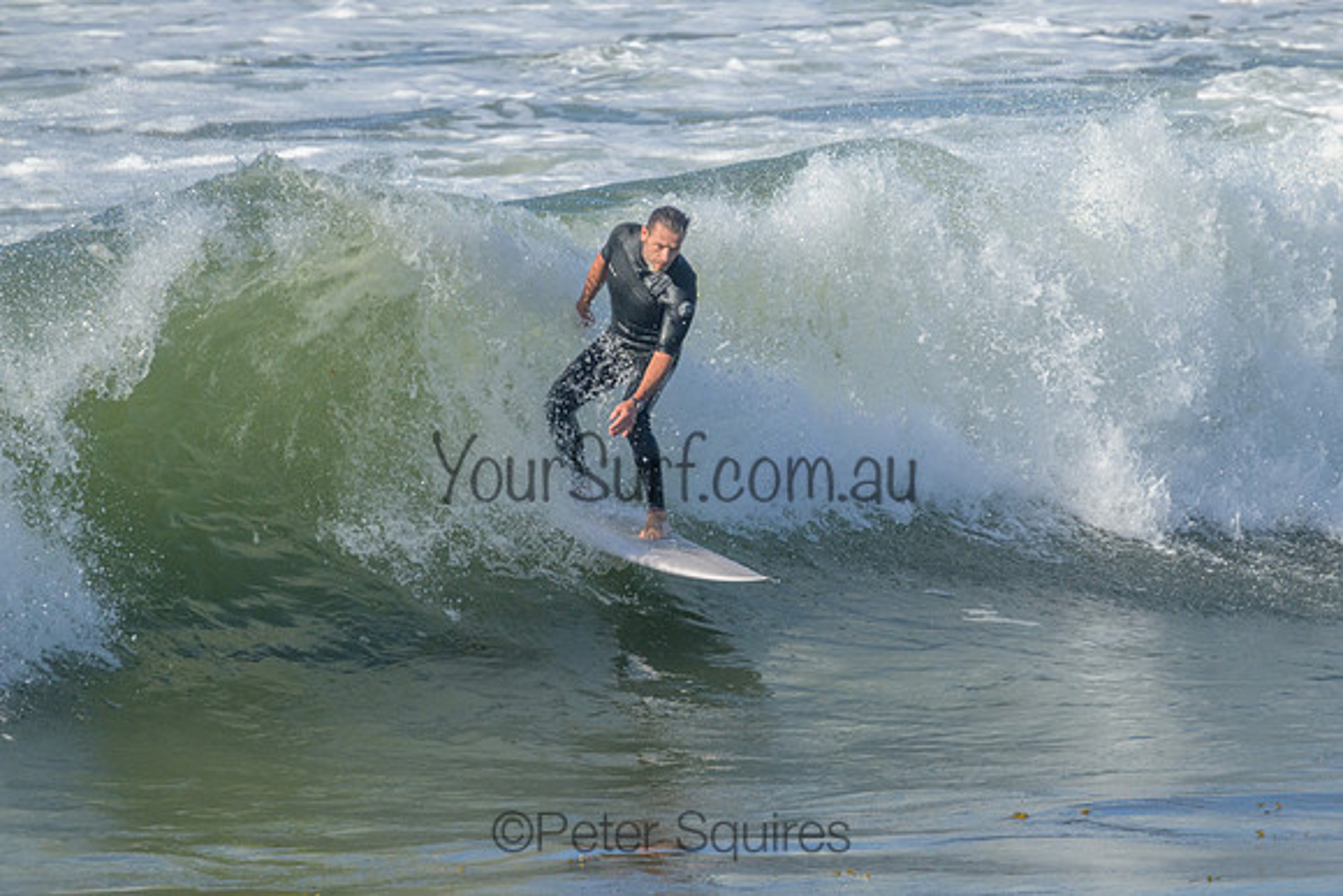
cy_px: 443
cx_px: 786
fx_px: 34940
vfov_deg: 1.5
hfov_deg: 2.2
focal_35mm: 936
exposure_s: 1/2000
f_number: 11
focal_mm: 800
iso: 1000
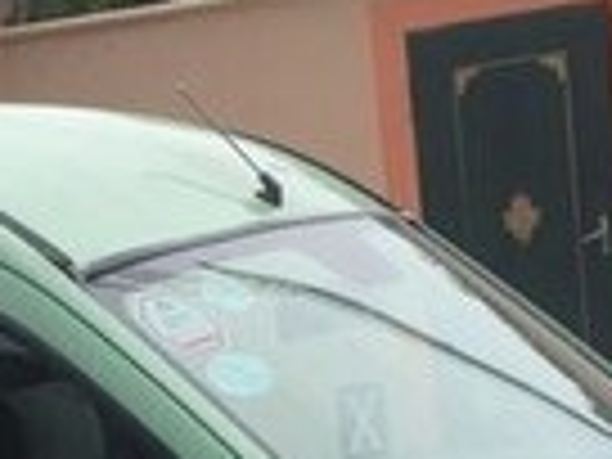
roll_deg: +7.7
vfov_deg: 10.0
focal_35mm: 141
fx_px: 2493
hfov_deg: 13.9
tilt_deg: -12.9
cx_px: 72
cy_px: 812
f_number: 2.2
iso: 32
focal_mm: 4.15
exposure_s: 1/1412
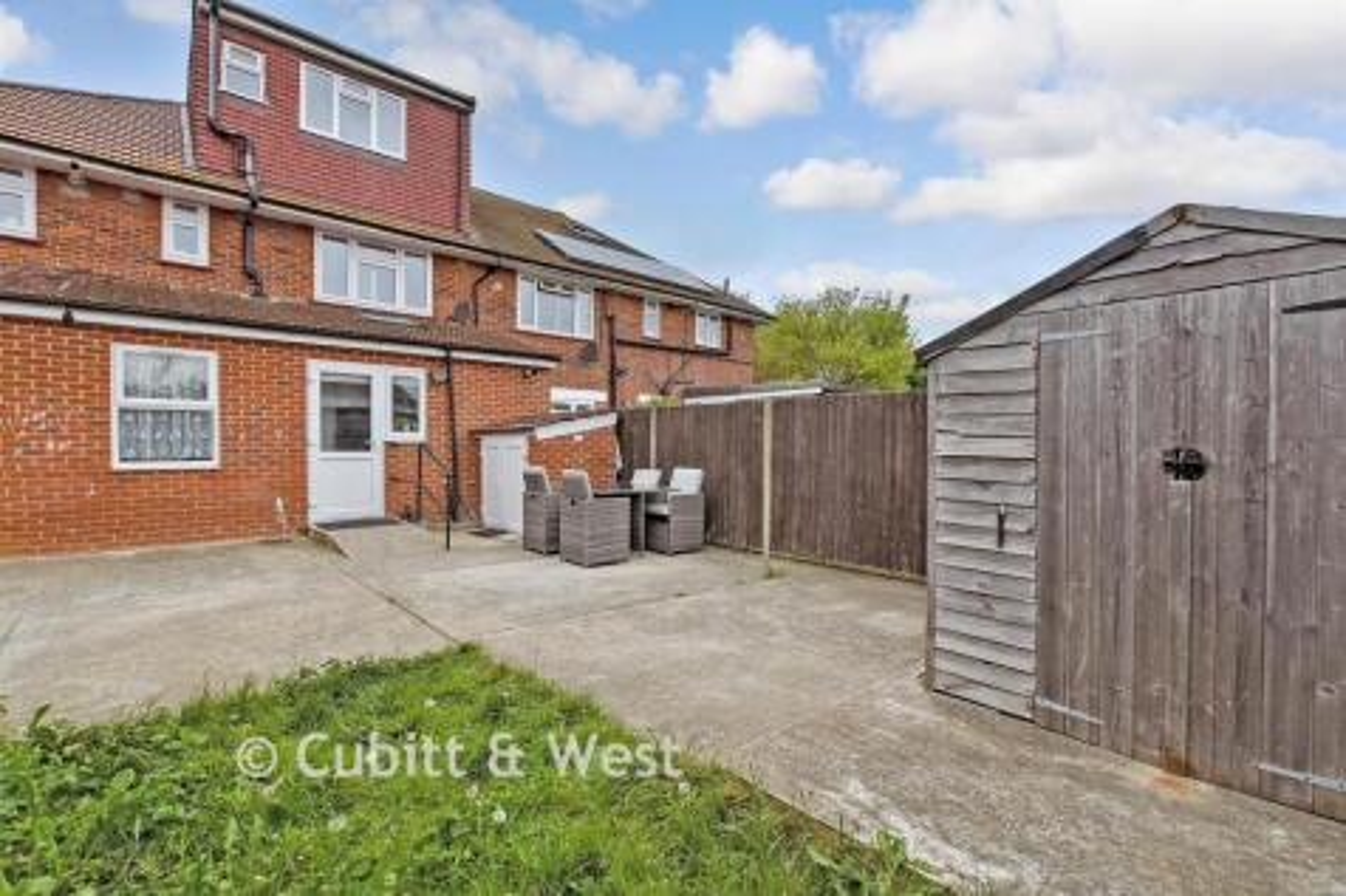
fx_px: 561
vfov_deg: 77.3
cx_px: 673
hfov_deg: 100.4
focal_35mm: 15
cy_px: 448
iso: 160
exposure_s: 1/80
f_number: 8
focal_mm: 10
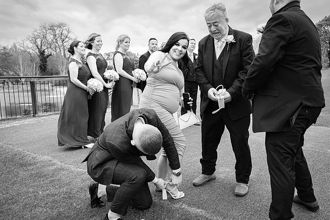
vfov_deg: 46.8
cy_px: 121
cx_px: 188
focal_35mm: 28
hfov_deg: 65.6
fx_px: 254
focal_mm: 16
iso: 320
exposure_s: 1/200
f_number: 4
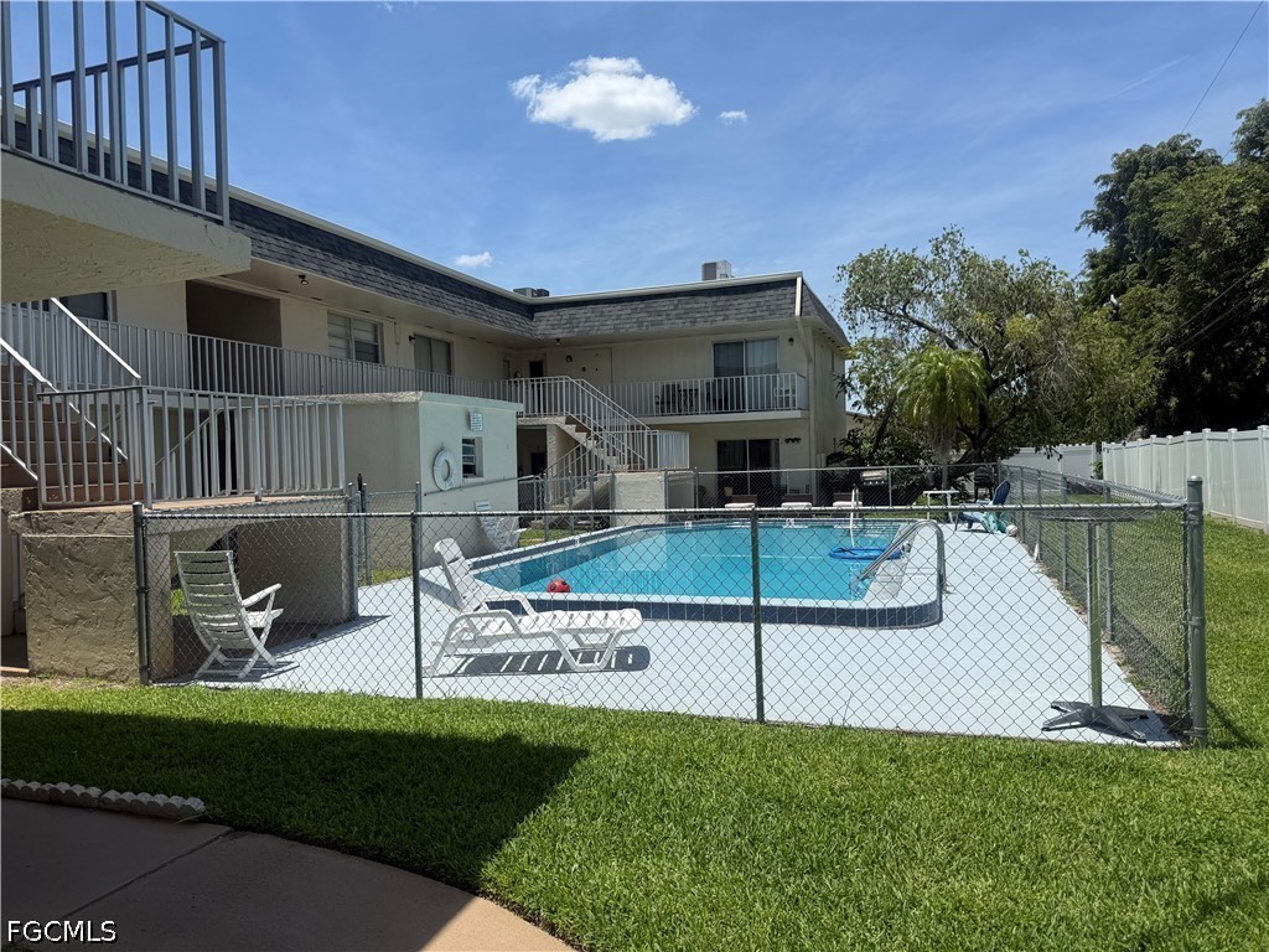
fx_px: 880
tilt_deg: -0.9
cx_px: 634
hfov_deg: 71.6
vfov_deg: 56.8
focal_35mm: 24
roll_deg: +0.9
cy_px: 476
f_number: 1.78
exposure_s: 1/6173
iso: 80
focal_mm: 6.76
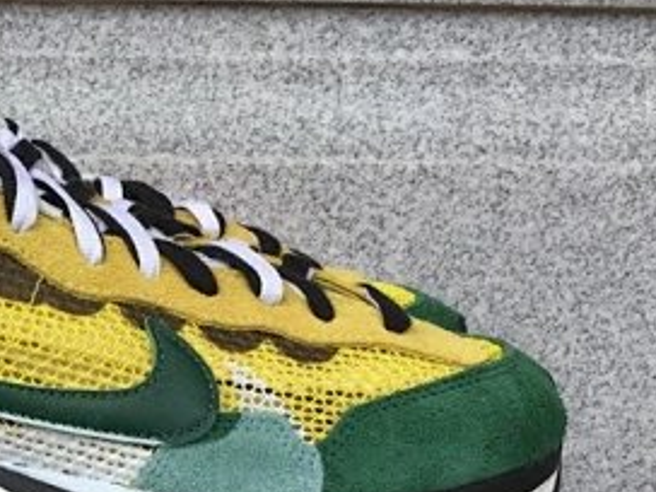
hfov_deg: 25.8
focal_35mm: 73
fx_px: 1383
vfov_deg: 19.4
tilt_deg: -18.9
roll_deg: -0.7
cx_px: 58
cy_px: 523
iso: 25
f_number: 2.4
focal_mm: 3.3
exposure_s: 1/141
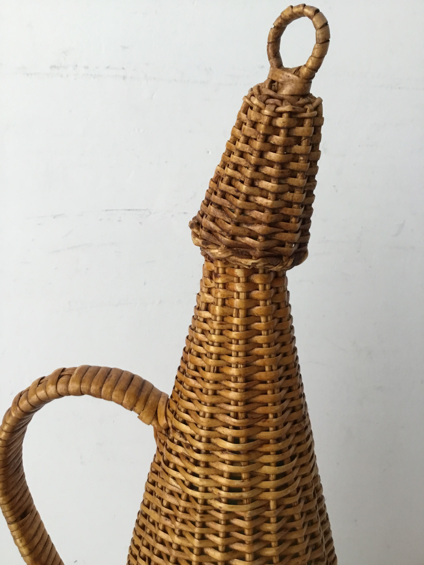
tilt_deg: -12.8
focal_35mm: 31
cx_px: 212
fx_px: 506
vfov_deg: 58.4
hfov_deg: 45.4
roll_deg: +0.3
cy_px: 282
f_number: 2.4
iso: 100
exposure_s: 1/33
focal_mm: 3.3
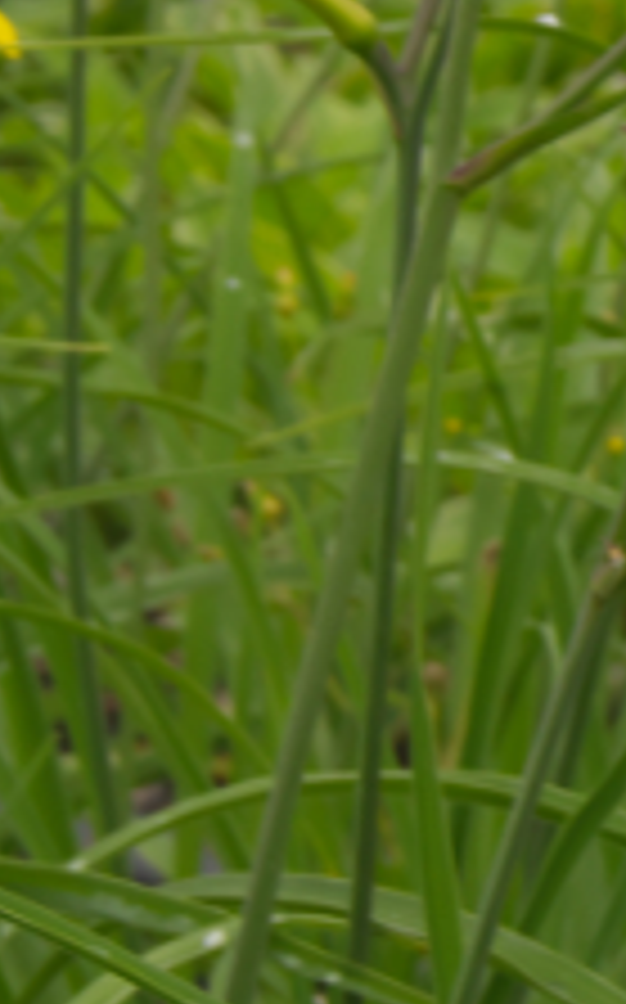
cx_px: 1455
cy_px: -212
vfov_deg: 5.6
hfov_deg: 3.5
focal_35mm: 371
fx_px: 10140
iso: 100
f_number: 13
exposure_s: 1/50
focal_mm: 45
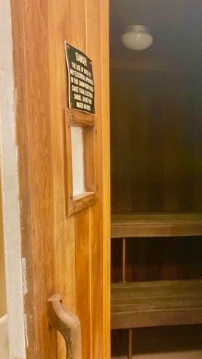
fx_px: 391
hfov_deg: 28.2
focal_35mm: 41
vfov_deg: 49.3
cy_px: 202
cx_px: 168
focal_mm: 3
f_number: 1.8
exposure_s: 1/60
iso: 250
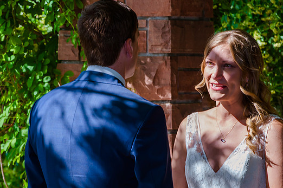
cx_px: 155
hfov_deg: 5.5
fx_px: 2953
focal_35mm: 376
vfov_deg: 3.6
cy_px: 120
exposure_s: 1/160
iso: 400
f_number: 10
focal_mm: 200
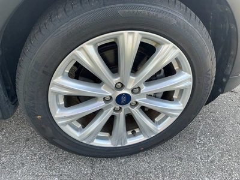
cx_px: 120
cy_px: 90
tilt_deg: -36.9
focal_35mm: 28
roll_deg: -1.9
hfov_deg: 63.4
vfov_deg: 49.7
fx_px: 194
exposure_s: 1/122
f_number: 1.8
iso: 20
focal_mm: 3
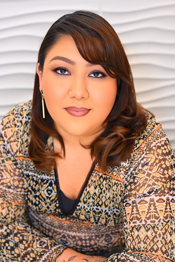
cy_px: 131
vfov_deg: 39.6
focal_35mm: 50
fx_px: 365
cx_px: 88
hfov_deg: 27.0
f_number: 4
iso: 200
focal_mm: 50
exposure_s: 1/60
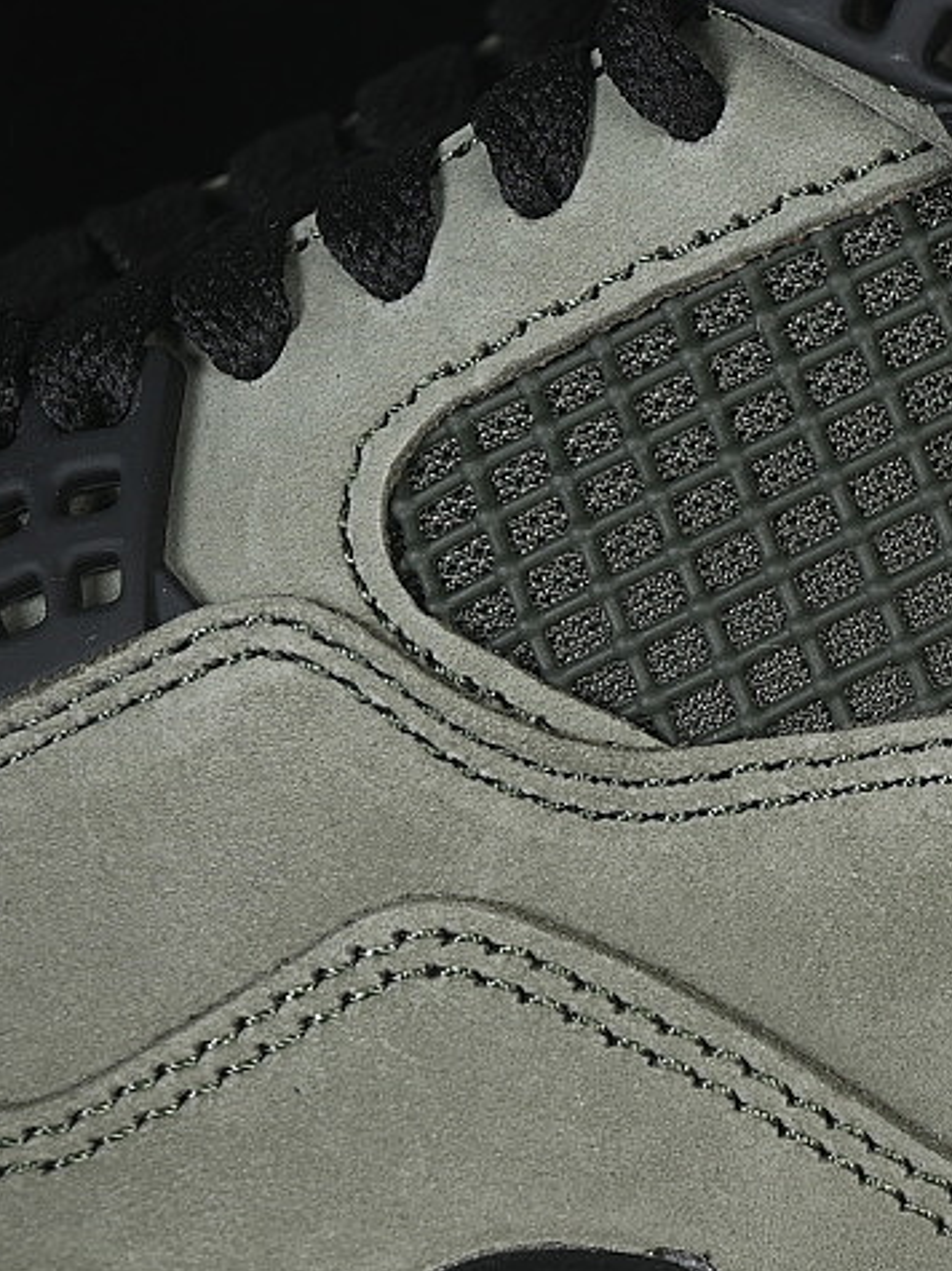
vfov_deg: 12.0
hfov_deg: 9.0
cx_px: 1008
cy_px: 811
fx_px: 6016
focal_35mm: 164
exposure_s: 1/60
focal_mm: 50
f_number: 6.3
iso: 160
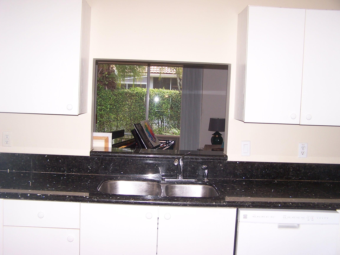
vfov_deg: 37.7
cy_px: 128
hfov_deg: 49.0
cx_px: 170
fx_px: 373
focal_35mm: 38
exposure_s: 1/60
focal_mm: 6.3
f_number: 2.8
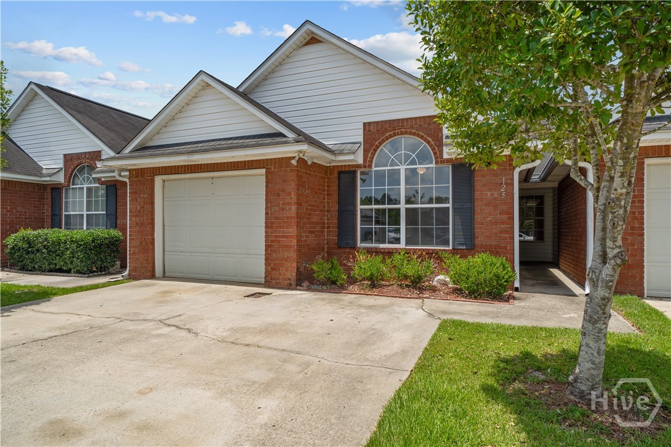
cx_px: 336
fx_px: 391
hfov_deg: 81.2
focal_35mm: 21
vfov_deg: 59.5
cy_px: 224
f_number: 8
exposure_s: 1/160
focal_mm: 21
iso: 100
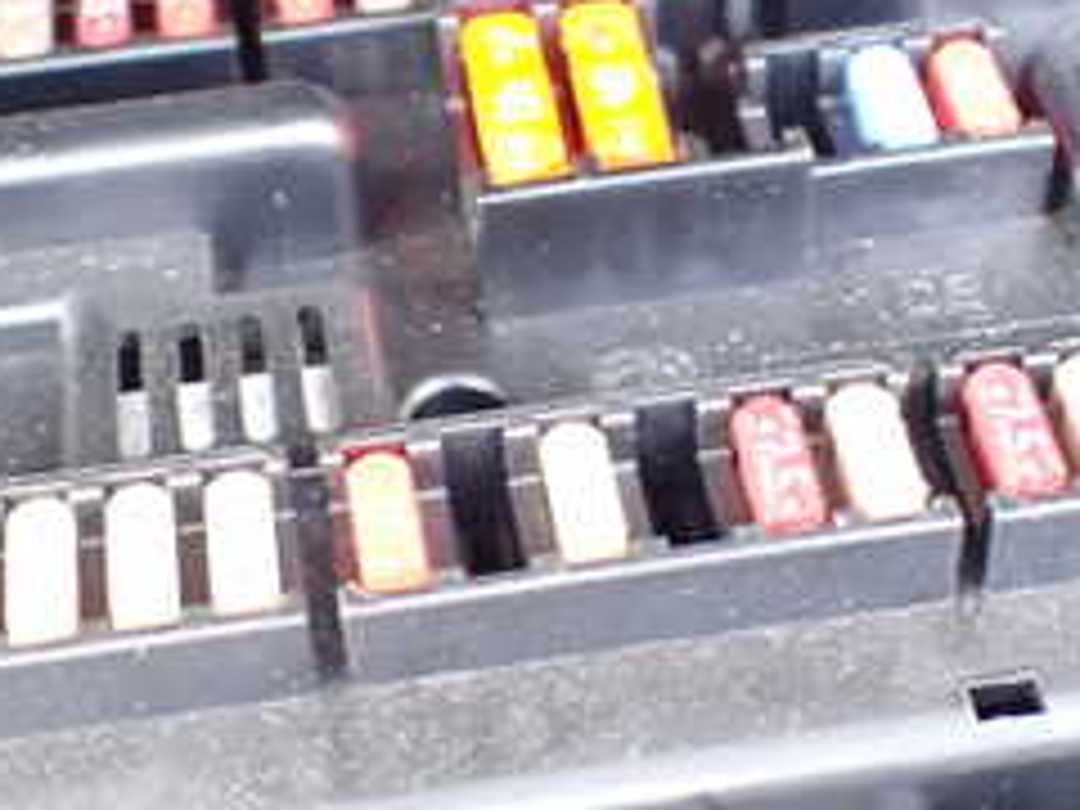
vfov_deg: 19.6
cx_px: 531
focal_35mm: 75
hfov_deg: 26.0
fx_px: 2340
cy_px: 454
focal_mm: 5.4
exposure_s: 1/40
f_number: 2.3
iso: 800
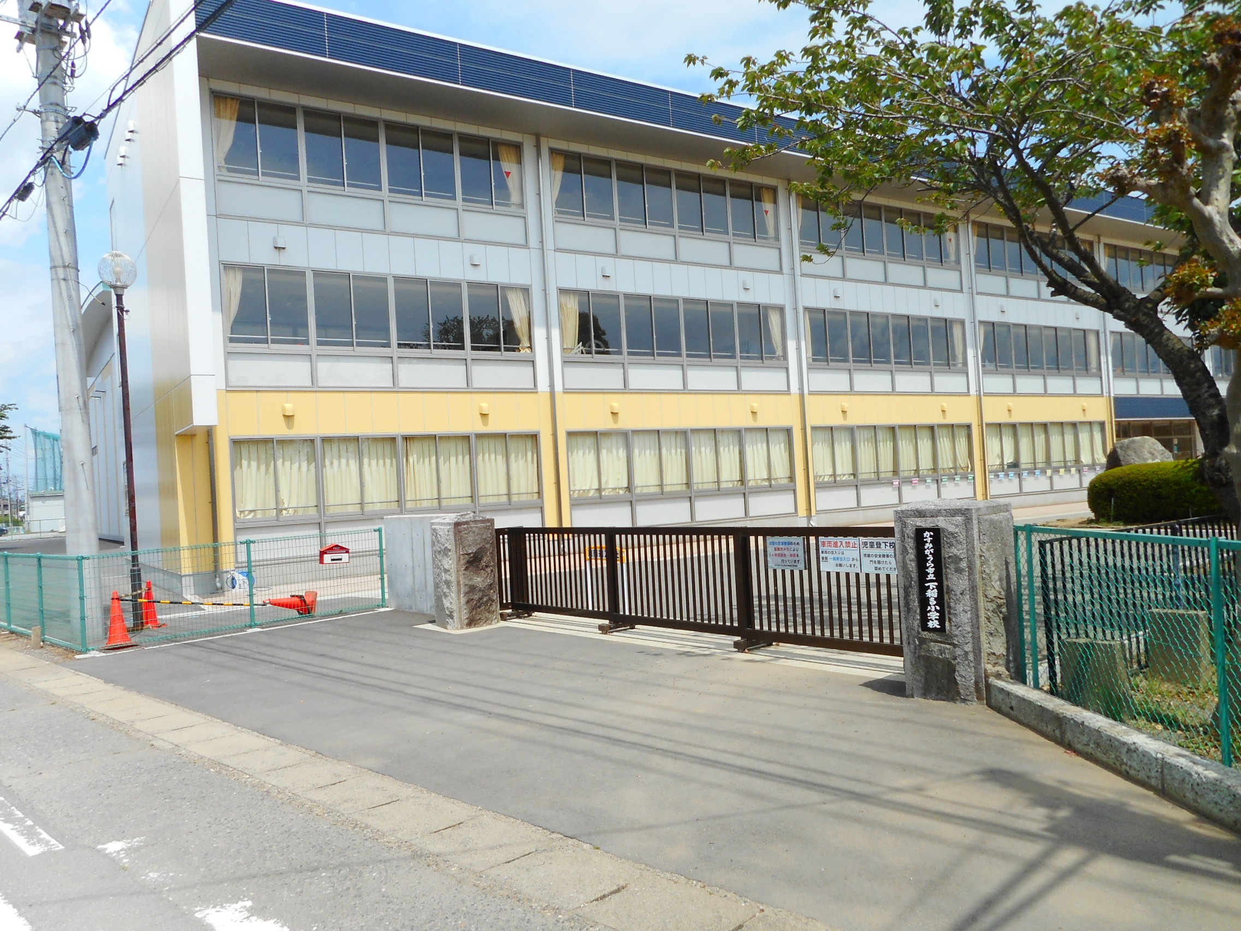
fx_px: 896
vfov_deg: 54.9
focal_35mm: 25
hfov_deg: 69.4
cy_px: 466
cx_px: 620
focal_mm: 4.5
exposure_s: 1/640
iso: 80
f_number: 3.7
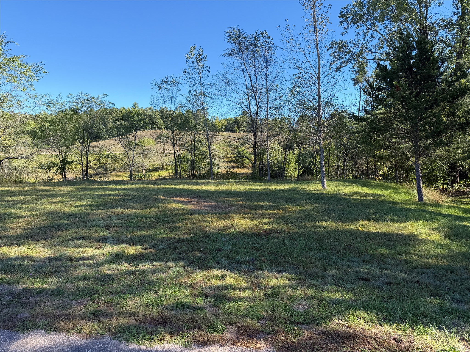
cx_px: 235
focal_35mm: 24
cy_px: 176
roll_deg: +0.4
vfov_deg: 56.8
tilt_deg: -4.5
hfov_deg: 71.6
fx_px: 326
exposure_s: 1/1618
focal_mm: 6.76
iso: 80
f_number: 1.78
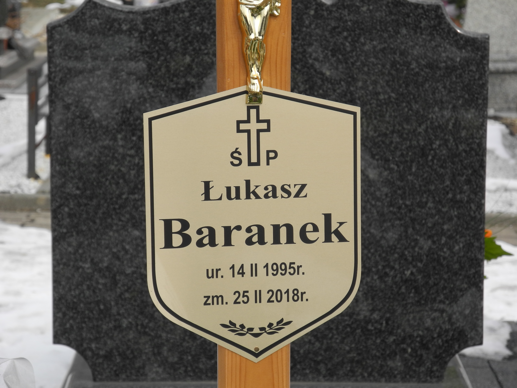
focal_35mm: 135
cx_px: 258
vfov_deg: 11.0
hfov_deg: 14.6
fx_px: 2016
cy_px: 194
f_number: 5
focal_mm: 28.9
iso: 100
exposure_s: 1/400
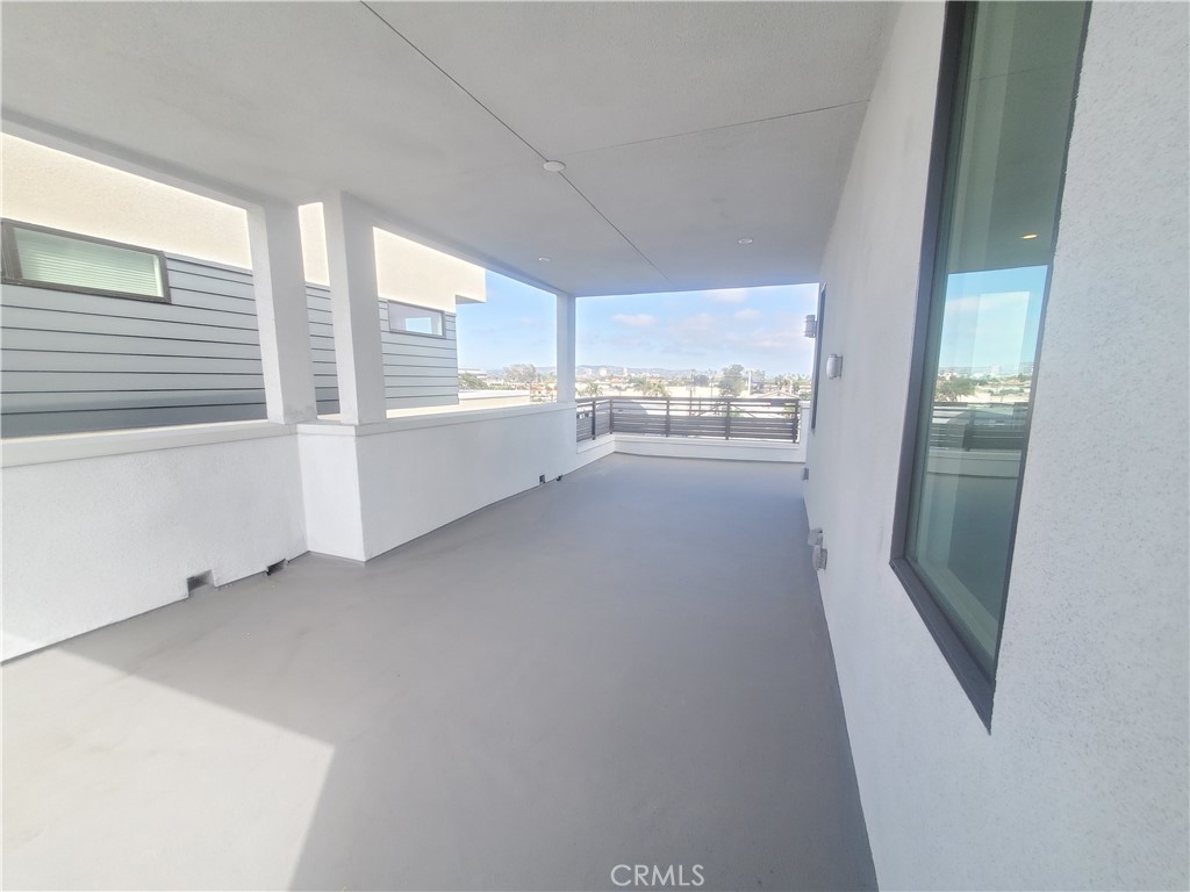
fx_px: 447
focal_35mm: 13
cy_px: 446
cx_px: 595
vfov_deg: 89.9
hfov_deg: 106.2
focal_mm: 1.8
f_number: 2.2
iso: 50
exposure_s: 1/177
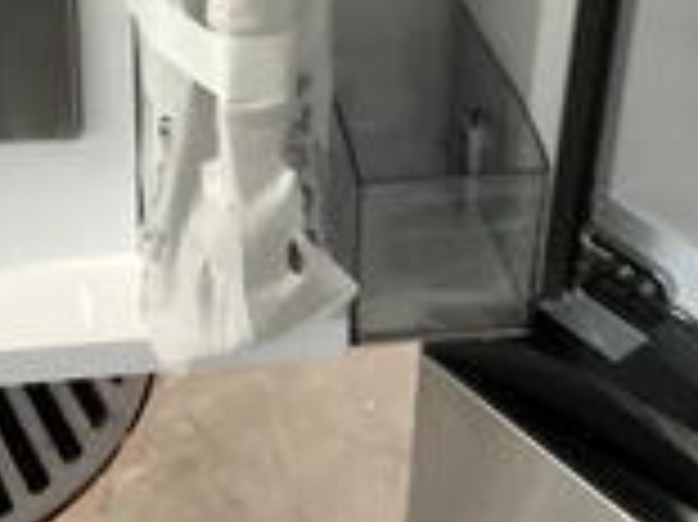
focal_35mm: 75
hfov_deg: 25.6
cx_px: 158
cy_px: -86
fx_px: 1511
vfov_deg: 18.7
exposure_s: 1/40
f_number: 1.8
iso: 200
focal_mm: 3
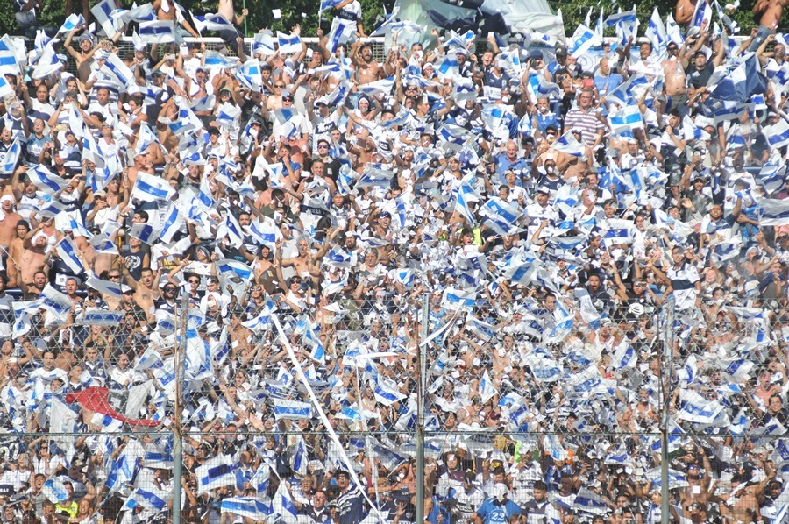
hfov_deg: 6.9
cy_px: 262
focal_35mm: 300
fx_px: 6568
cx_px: 394
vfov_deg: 4.6
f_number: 3.5
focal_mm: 200
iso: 640
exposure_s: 1/6400
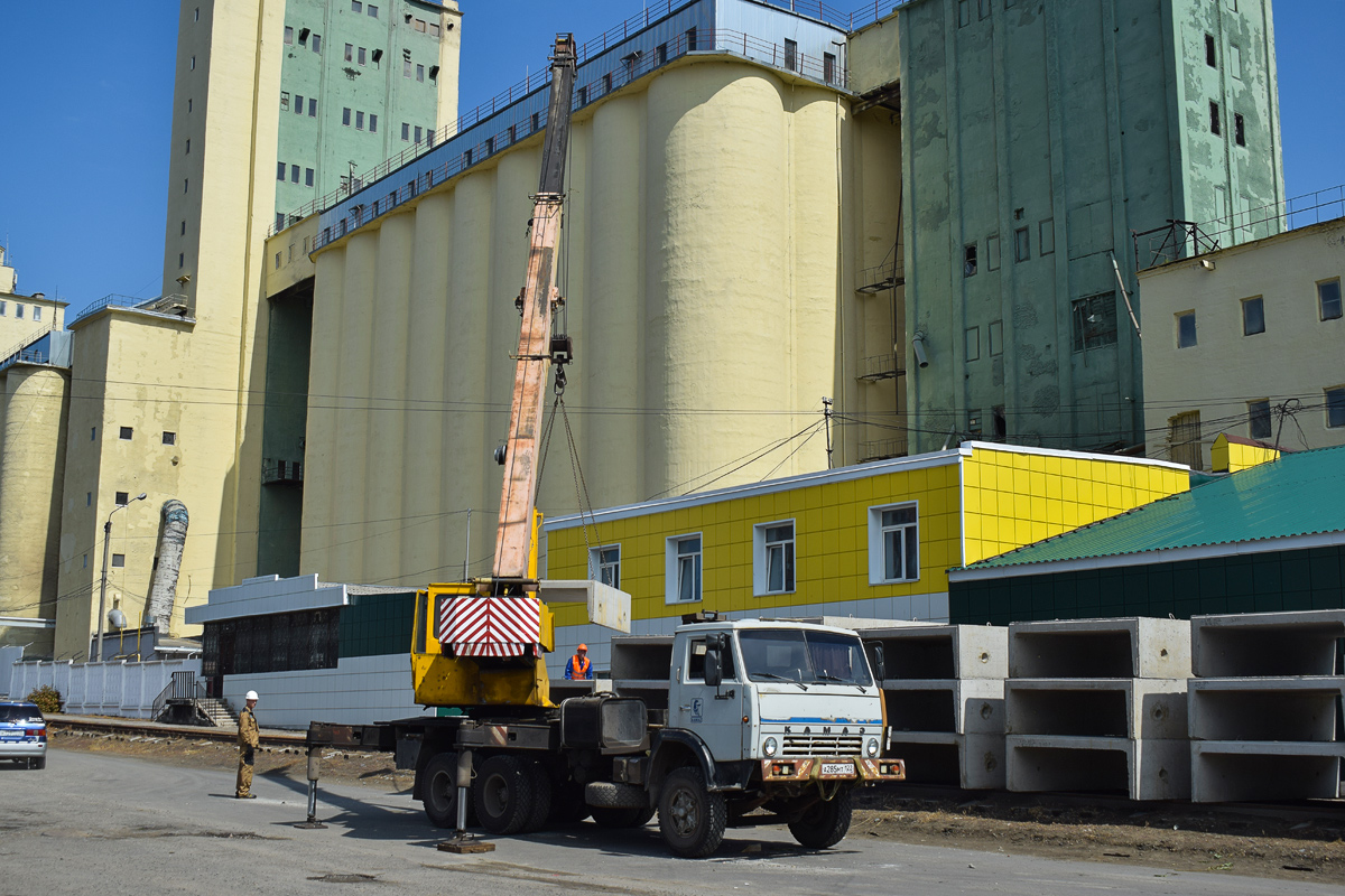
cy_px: 448
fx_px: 1513
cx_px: 672
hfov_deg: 47.9
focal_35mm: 40
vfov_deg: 33.0
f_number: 6.3
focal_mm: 27
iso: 100
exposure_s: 1/800
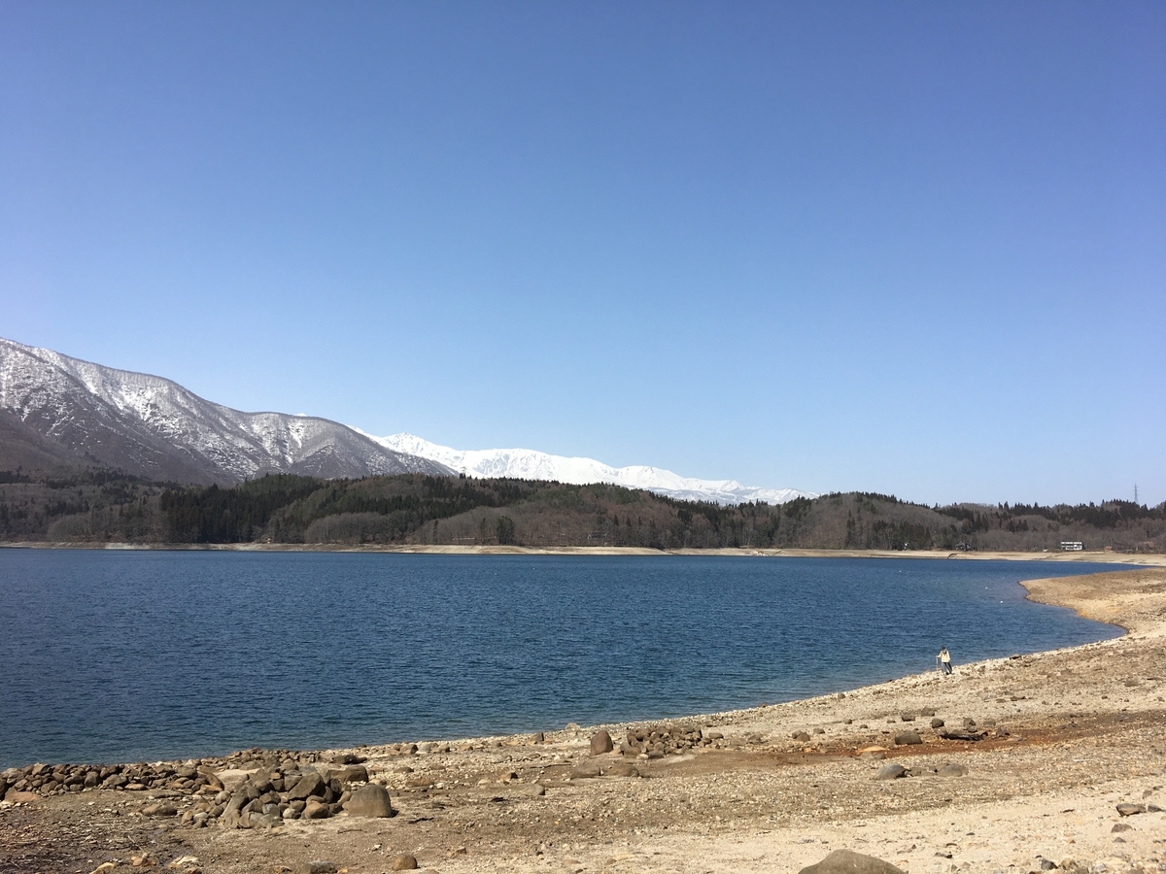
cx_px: 583
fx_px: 977
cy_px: 437
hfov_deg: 61.7
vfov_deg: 48.2
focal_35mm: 29
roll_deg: -1.3
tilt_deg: +5.9
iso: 25
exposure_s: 1/2079
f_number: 2.2
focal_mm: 4.15
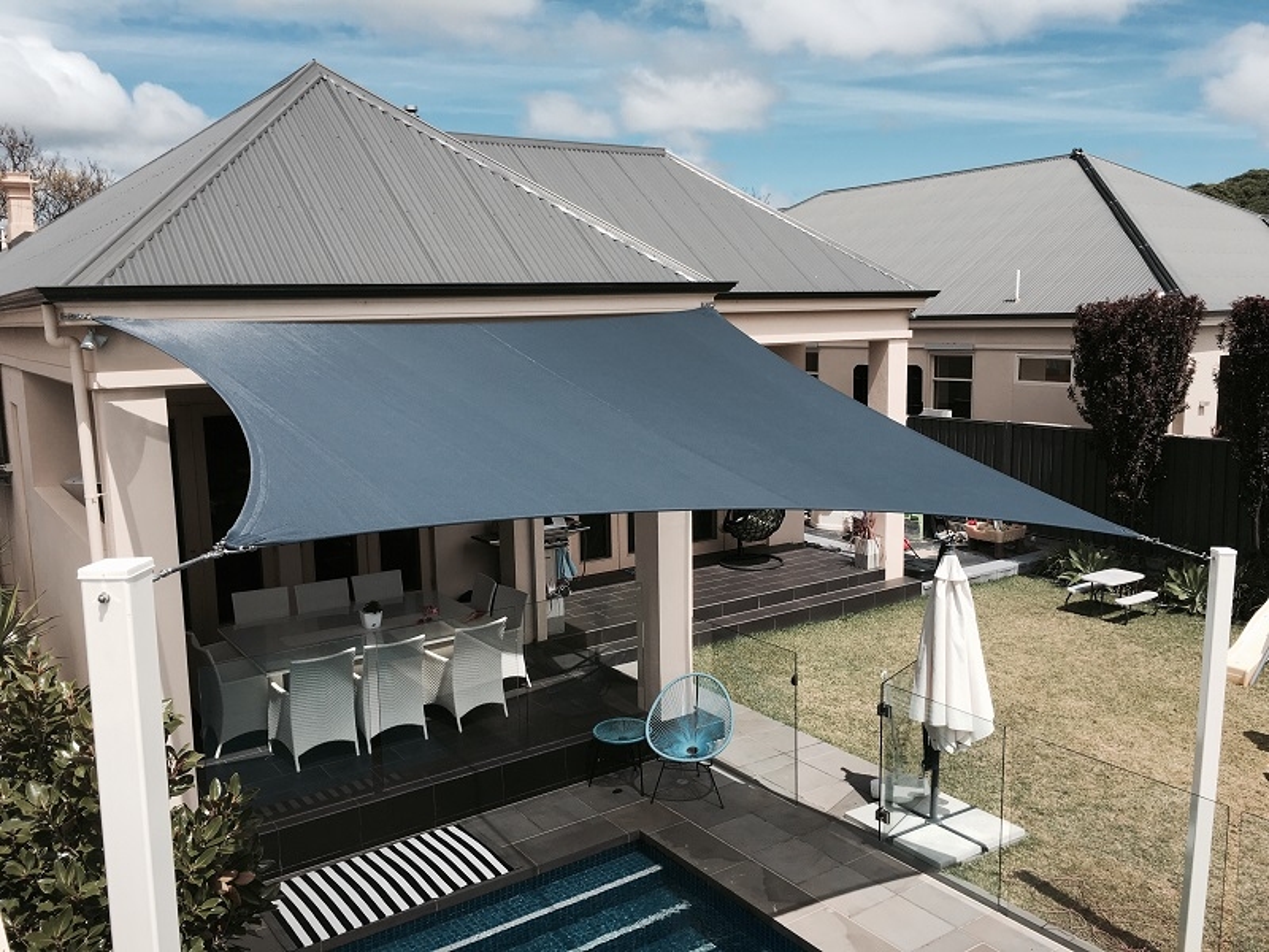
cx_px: 634
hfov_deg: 61.7
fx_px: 1063
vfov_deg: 48.2
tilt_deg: -9.2
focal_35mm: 29
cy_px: 476
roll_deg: +0.9
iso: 25
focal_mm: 4.15
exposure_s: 1/2079
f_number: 2.2
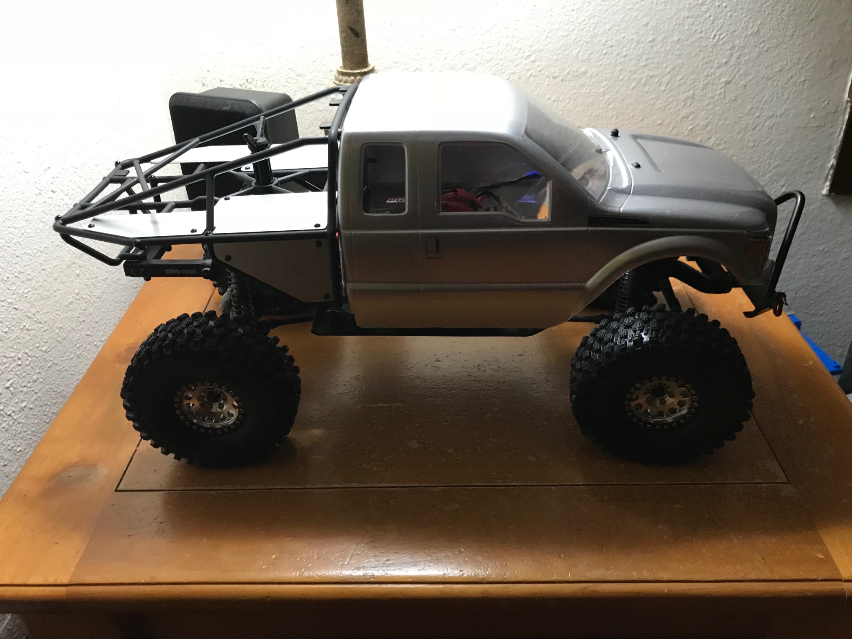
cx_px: 426
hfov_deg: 63.4
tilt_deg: -33.7
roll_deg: +3.3
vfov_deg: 49.7
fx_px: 689
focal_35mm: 28
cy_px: 320
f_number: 1.8
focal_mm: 3.99
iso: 80
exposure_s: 1/15
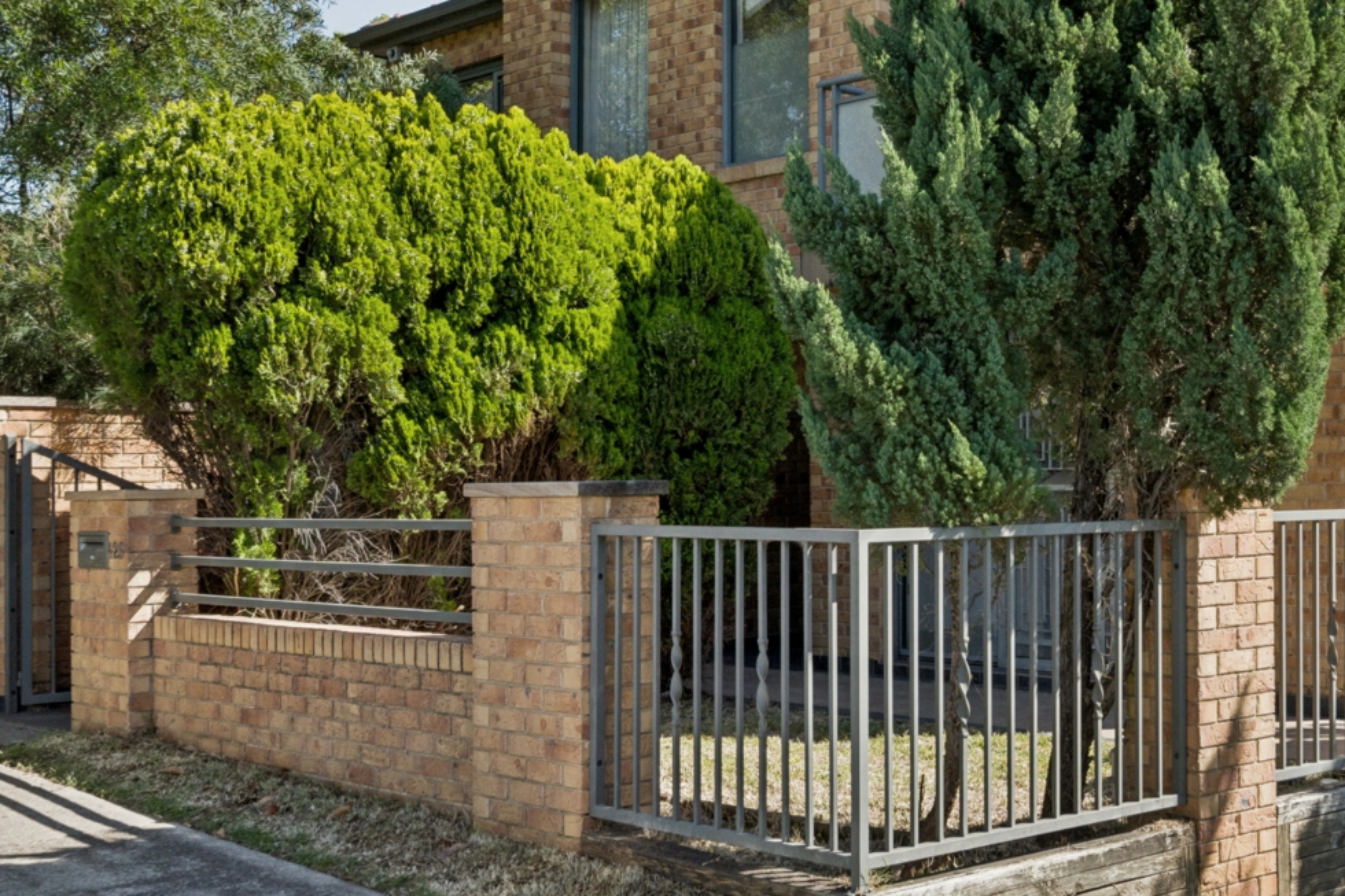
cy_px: 233
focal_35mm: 49
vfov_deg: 27.2
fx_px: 1830
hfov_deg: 39.3
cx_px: 1010
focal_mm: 30
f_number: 11
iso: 400
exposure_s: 1/500
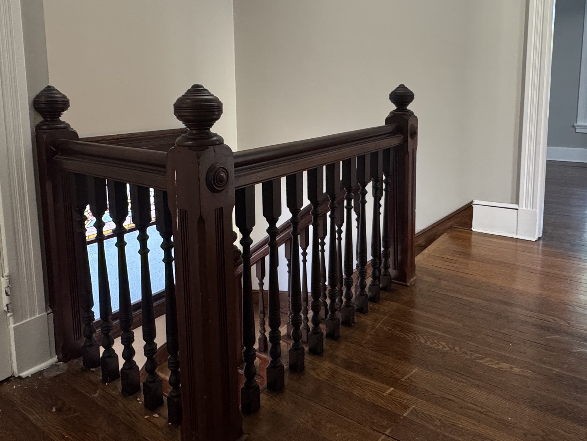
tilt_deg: -8.2
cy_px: 150
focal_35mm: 27
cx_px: 308
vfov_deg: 50.5
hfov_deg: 65.3
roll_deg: +0.6
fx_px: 458
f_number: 2.2
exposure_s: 1/60
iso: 500
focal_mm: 2.22
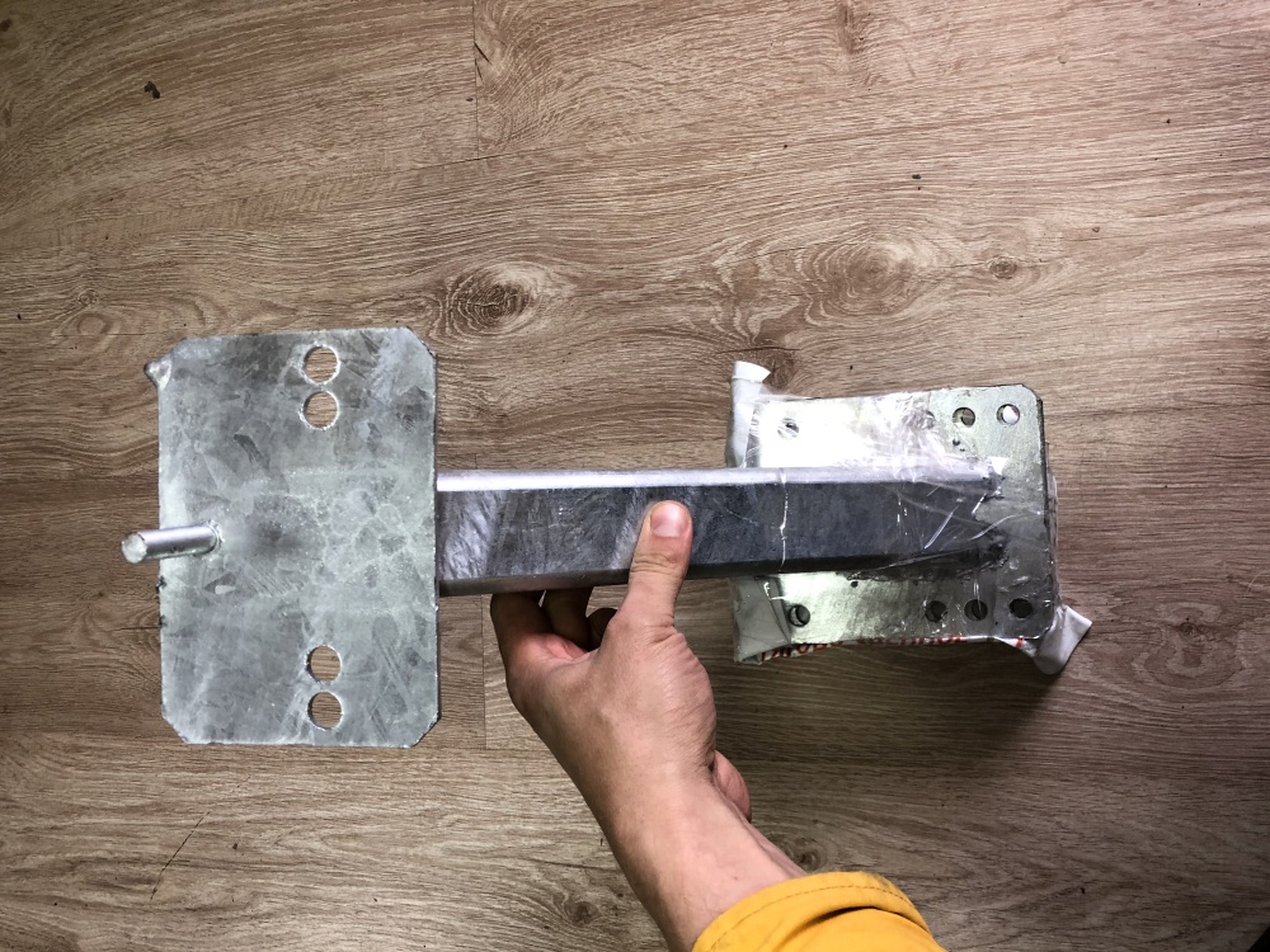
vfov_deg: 49.7
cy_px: 476
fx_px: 1027
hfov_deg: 63.4
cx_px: 635
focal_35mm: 28
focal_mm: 4
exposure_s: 1/33
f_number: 1.8
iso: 25
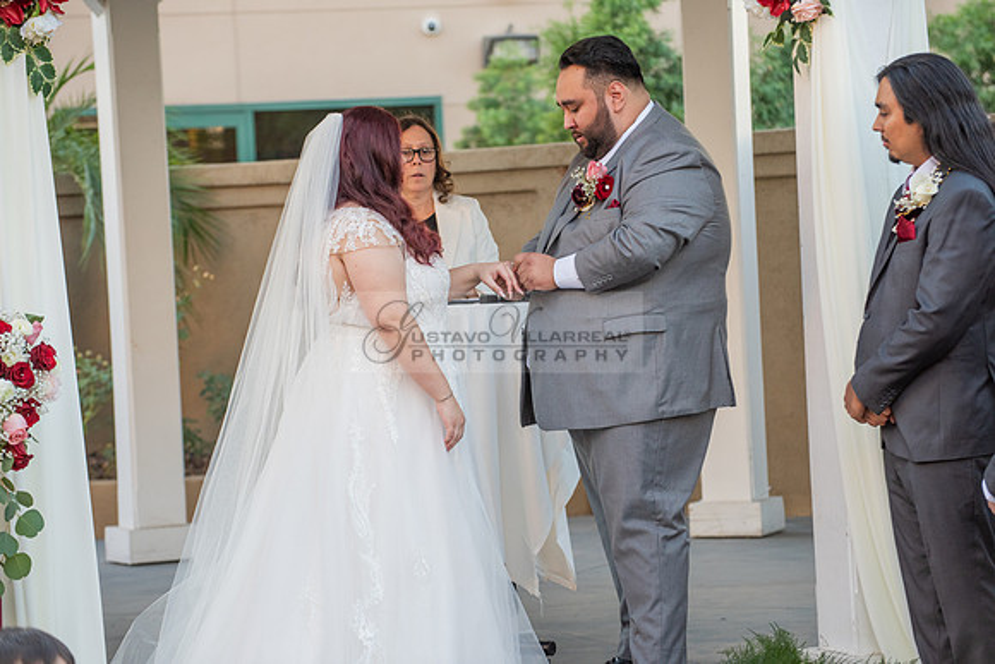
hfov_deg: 14.7
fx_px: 3870
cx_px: 498
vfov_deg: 9.8
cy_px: 332
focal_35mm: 140
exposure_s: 1/320
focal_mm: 140
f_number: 4
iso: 800
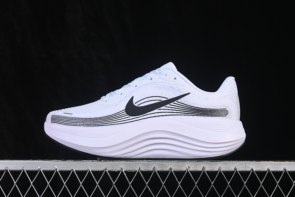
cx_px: 148
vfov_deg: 18.2
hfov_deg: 27.0
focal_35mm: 75
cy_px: 98
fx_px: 615
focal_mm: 50
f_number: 8
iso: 160
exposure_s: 1/80
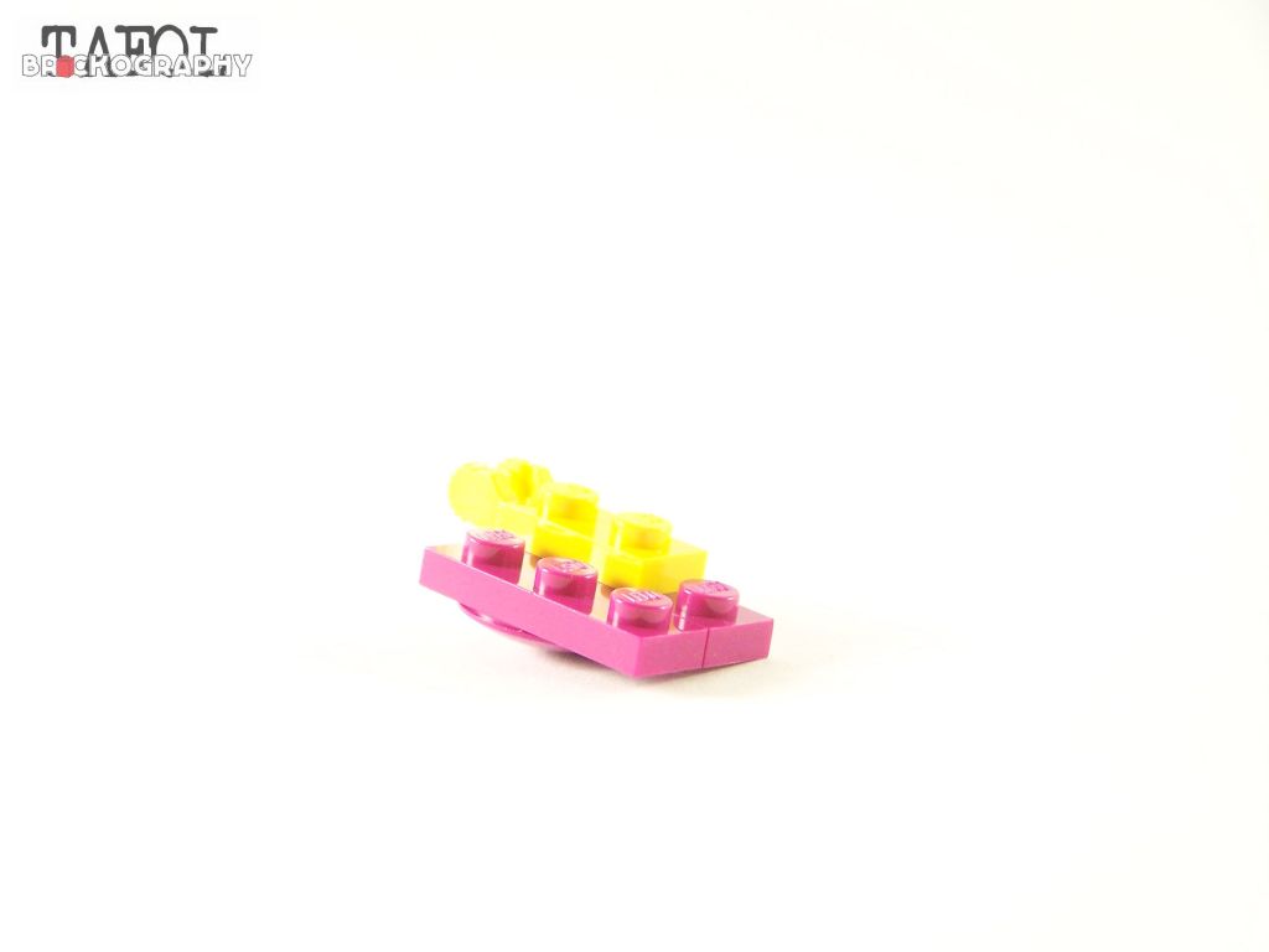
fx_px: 4692
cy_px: 476
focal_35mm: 128
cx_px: 634
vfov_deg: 11.6
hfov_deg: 15.4
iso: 200
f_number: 3.2
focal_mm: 21.2
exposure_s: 1/30
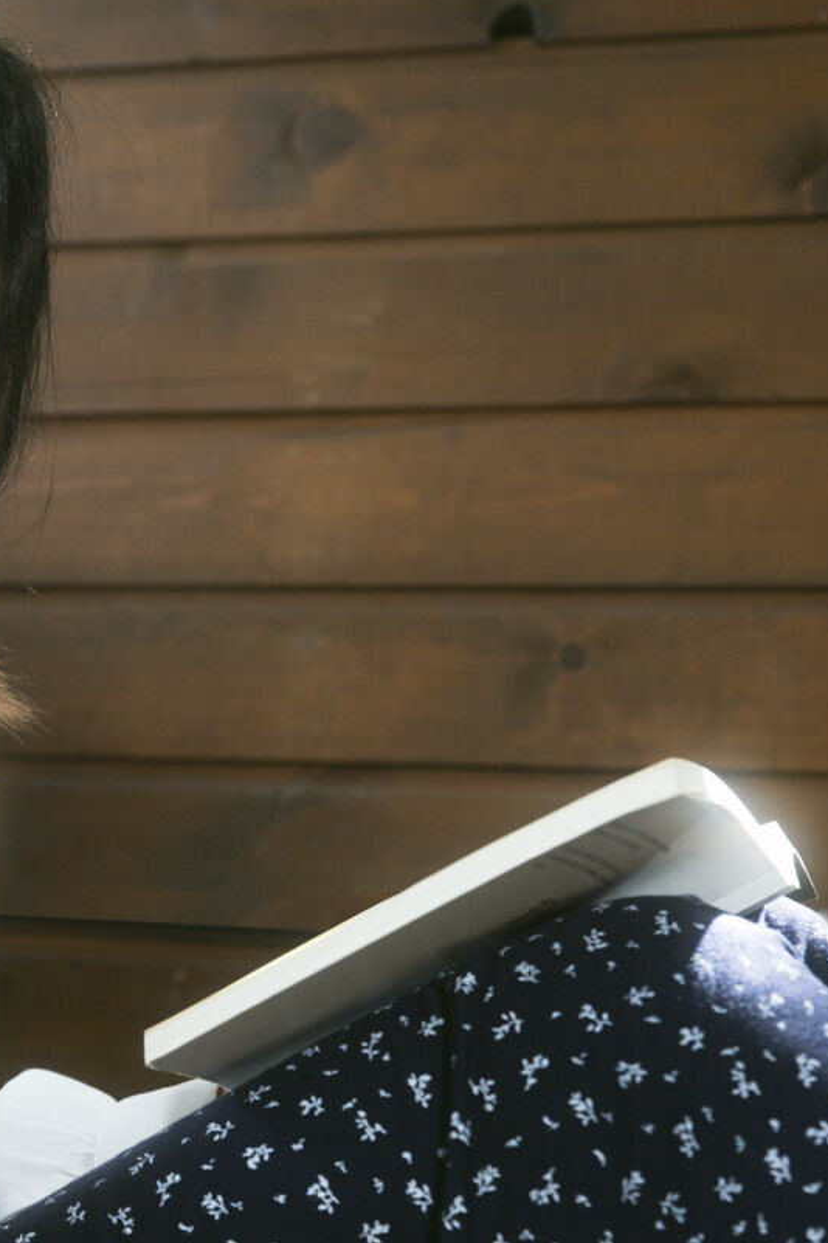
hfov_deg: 10.6
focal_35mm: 128
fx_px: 4419
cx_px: -54
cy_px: 891
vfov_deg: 16.0
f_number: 4
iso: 500
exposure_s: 1/125
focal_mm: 57
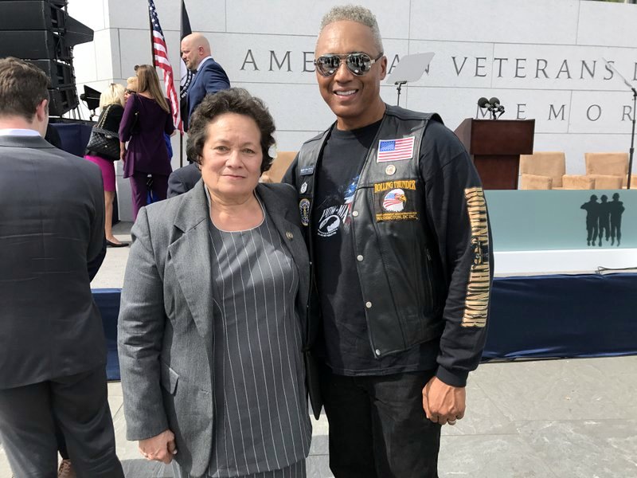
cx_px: 318
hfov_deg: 63.4
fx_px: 515
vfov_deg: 49.7
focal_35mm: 28
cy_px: 239
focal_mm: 3.99
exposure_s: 1/1294
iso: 20
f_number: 1.8
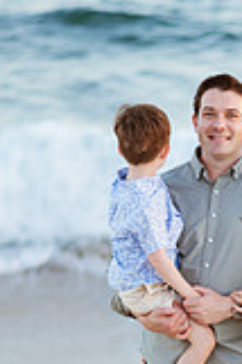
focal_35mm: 162
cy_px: 240
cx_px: 226
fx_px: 1637
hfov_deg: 8.4
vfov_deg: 12.7
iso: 100
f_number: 1.4
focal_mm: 58
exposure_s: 1/800
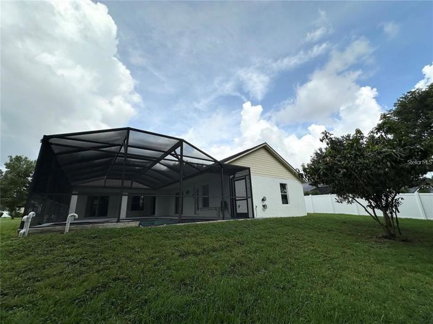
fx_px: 175
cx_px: 216
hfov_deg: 102.1
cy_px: 162
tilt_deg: +14.7
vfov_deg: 85.6
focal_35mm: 14
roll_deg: +1.4
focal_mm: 2.22
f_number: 2.2
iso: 50
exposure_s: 1/2506
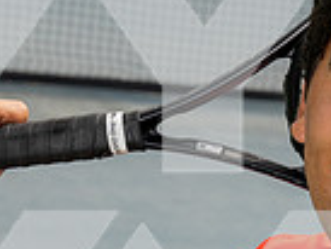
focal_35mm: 252
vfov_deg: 5.9
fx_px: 2412
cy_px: 340
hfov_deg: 7.8
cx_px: 312
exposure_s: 1/250
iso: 100
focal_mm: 62
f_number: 8
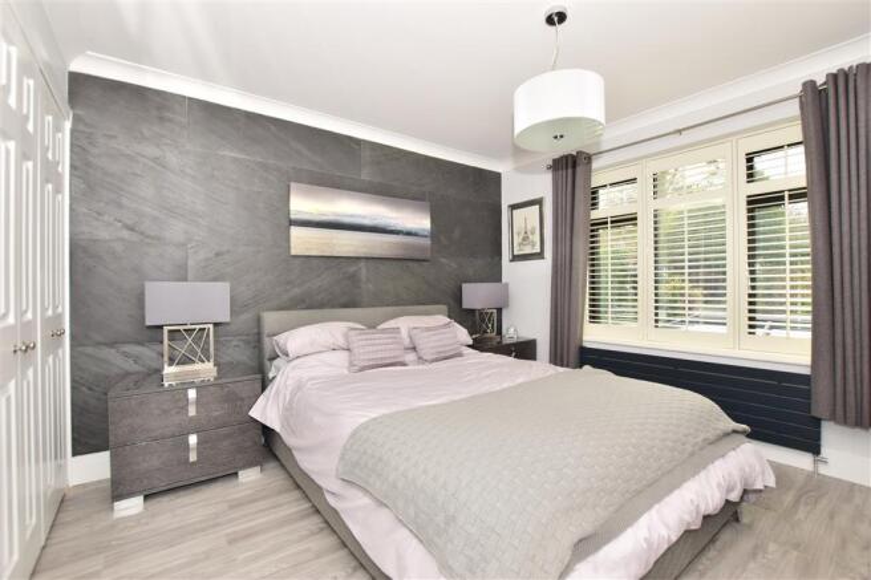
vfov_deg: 77.3
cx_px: 436
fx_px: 363
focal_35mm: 15
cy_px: 290
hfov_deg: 100.4
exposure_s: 1/200
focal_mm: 10
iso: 400
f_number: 8
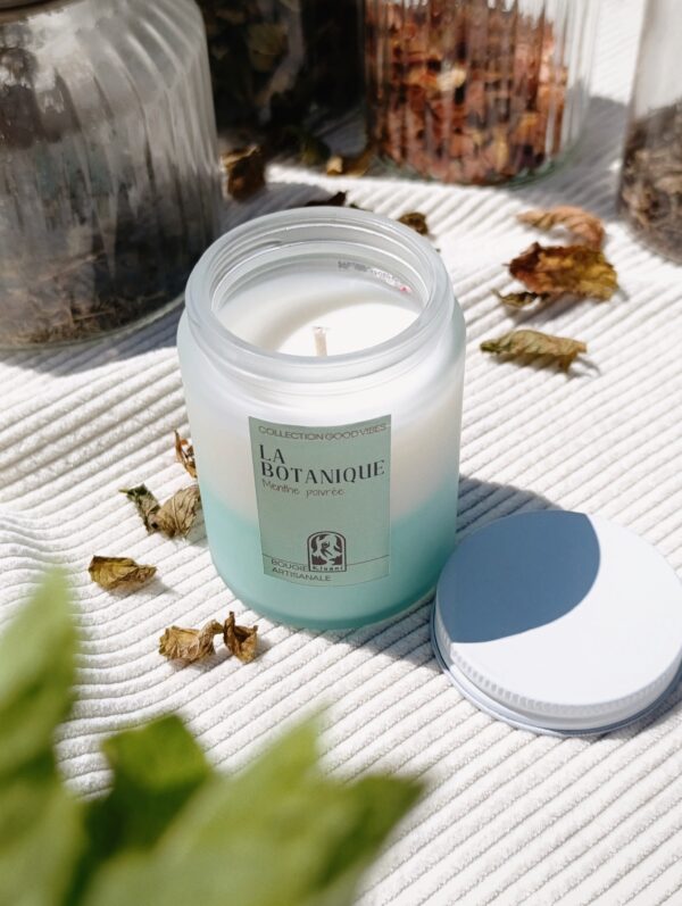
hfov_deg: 59.0
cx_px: 341
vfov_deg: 73.8
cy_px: 453
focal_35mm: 23
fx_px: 603
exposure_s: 1/1280
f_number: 1.6
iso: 50
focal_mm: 6.14
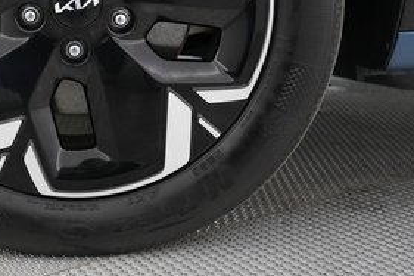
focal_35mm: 57
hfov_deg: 33.8
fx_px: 655
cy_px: 1
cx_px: 72
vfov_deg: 22.8
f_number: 2.8
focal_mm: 25
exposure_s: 1/60
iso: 1600
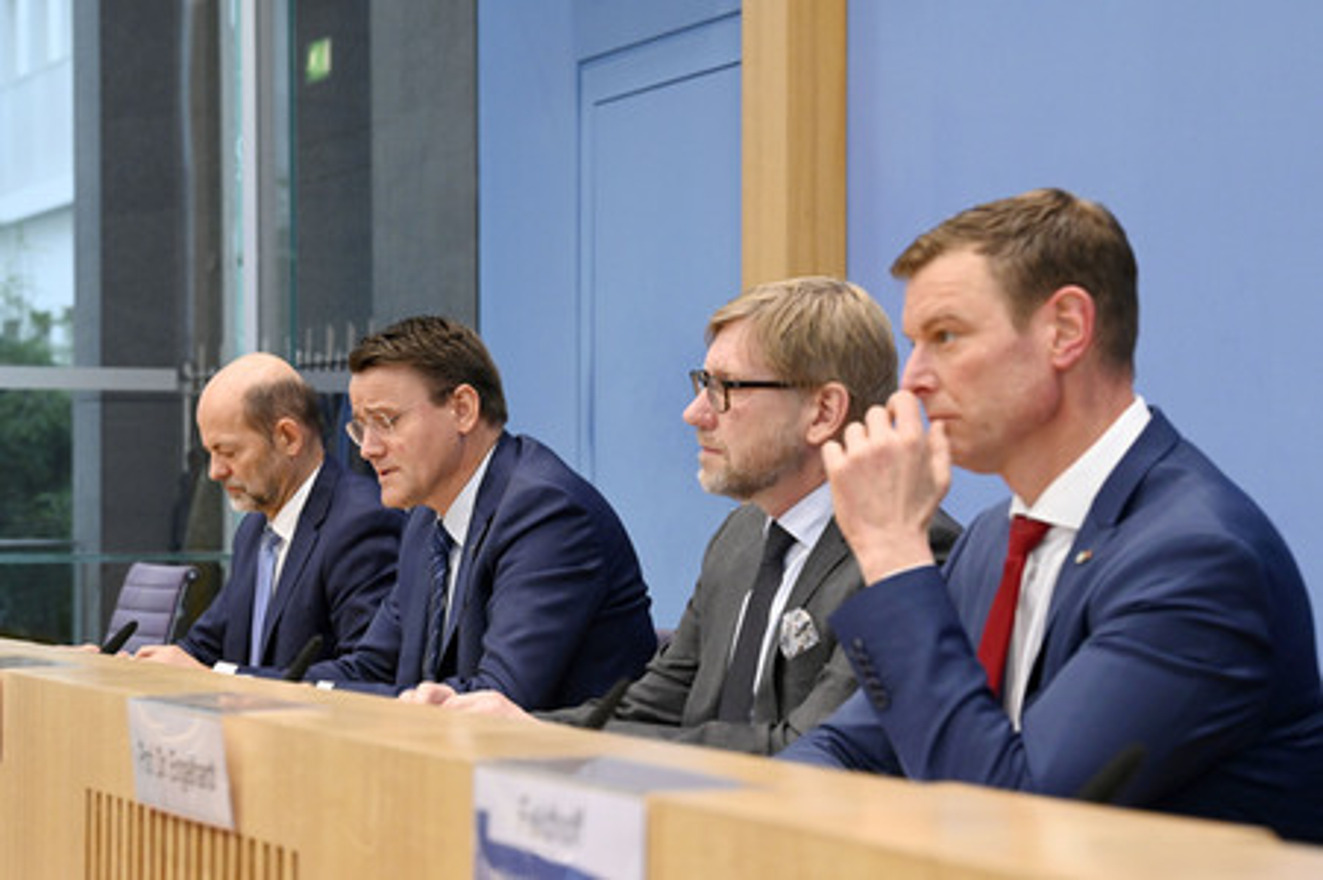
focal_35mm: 100
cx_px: 662
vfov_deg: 13.7
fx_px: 3672
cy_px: 440
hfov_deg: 20.4
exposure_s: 1/500
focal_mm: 100
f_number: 7.1
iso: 6400
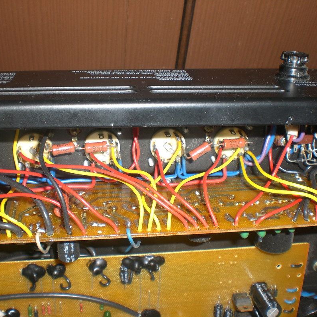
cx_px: 133
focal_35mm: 45
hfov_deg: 37.5
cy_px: 159
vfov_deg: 37.6
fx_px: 466
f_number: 4.4
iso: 50
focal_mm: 6.3
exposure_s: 1/60
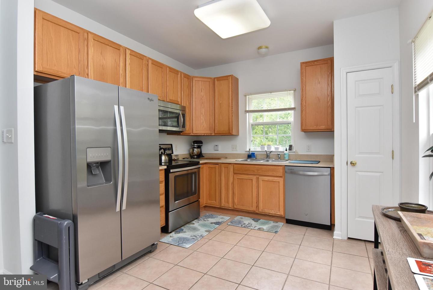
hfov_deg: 90.0
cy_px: 145
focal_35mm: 18
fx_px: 217
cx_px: 216
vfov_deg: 67.5
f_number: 9
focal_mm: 12
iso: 800
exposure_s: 1/80
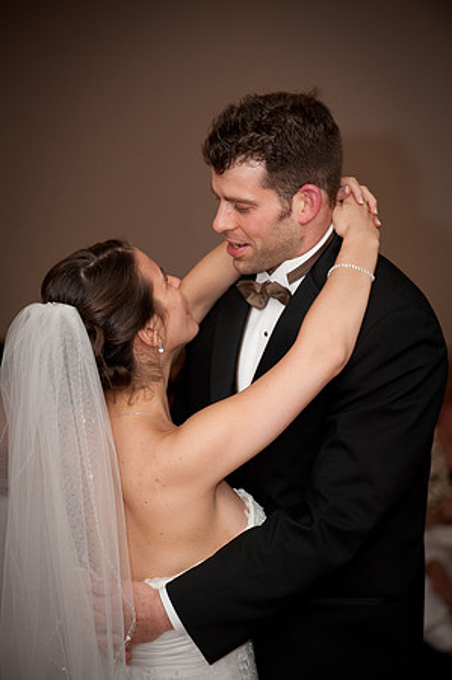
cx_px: 226
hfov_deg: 9.1
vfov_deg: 13.7
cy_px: 340
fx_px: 2831
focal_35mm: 150
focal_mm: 150
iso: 1250
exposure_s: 1/40
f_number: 5.6
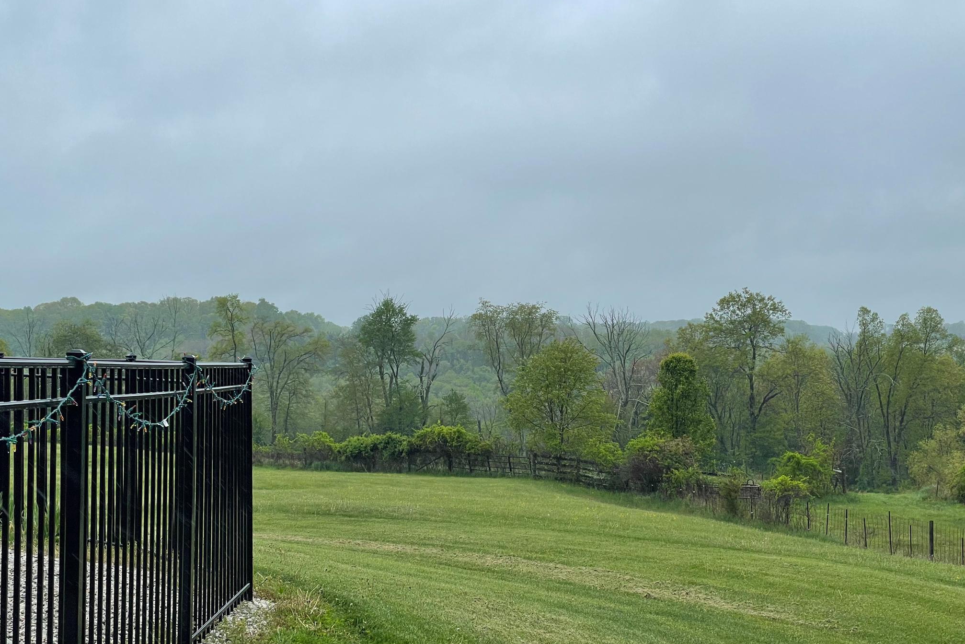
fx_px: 1474
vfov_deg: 24.6
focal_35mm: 55
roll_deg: -0.3
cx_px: 490
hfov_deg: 36.2
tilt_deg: +1.8
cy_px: 334
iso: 25
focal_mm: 6
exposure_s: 1/372
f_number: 2
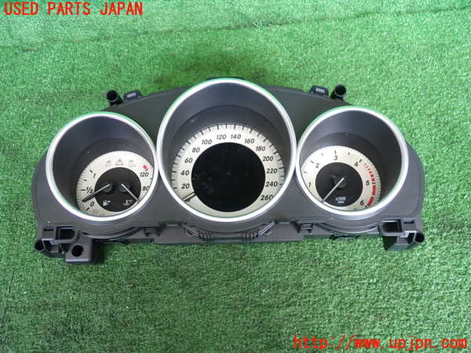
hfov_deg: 60.0
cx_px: 236
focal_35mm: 30
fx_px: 408
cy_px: 176
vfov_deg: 46.8
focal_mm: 5.4
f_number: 2.3
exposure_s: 1/40
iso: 200
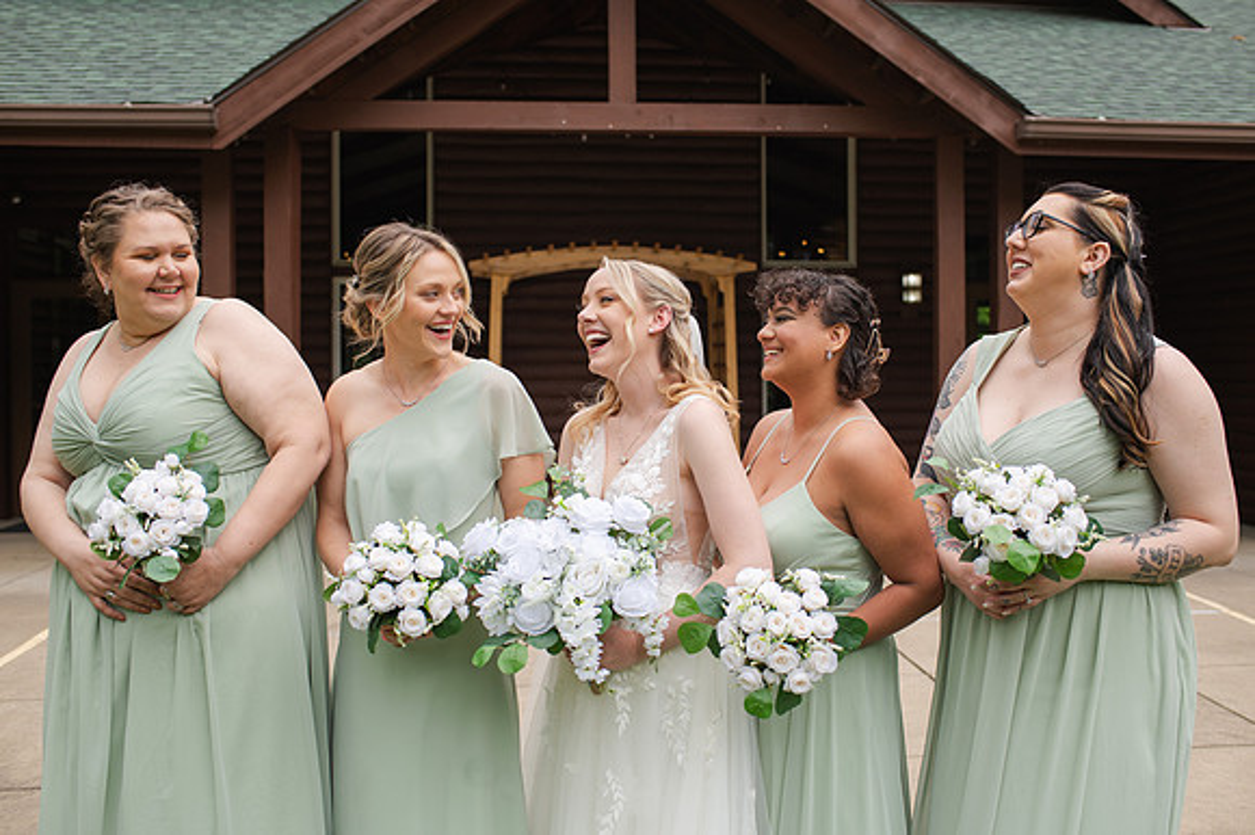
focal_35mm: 37
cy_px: 399
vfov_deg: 36.3
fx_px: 1273
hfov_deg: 52.4
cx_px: 655
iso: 180
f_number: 3.5
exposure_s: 1/1000
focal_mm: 35
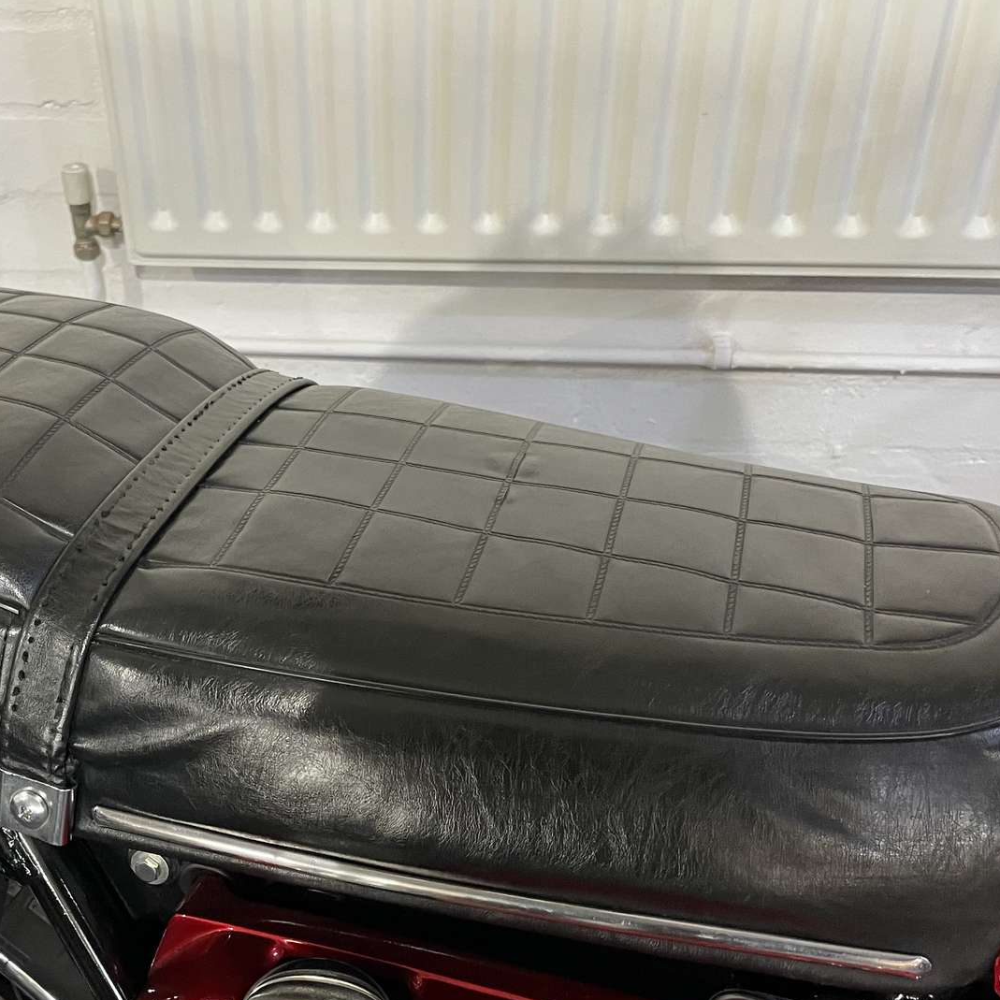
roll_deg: +7.5
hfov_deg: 38.1
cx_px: 241
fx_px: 1405
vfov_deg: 39.0
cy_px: 592
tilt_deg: -40.2
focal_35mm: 43
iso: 320
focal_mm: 4.2
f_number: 1.6
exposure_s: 1/50
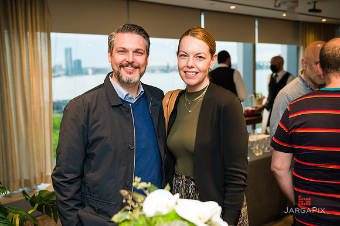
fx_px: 378
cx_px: 170
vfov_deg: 33.4
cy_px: 113
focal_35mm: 40
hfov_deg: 48.5
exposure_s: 1/125
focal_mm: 40
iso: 640
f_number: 4
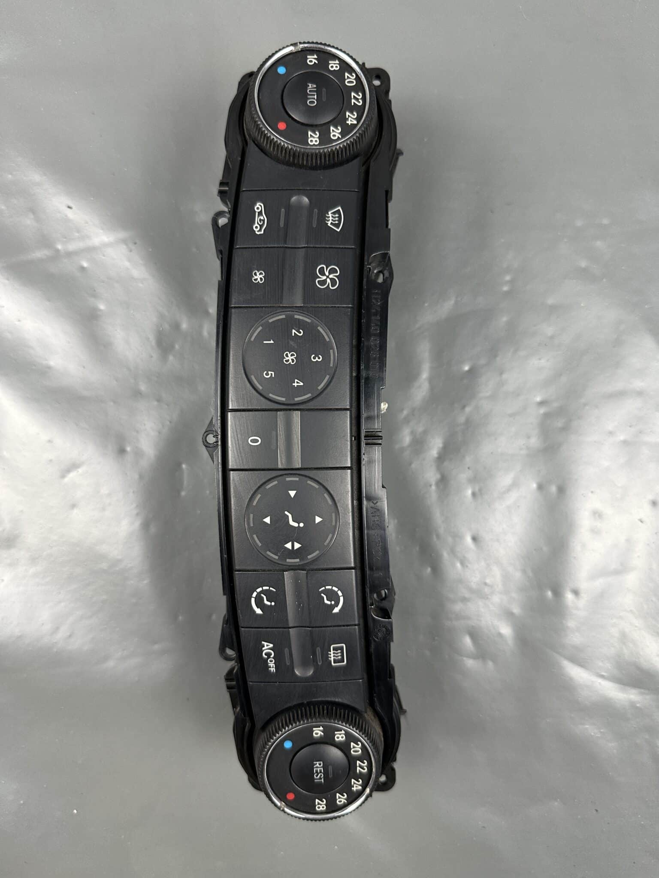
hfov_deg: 56.8
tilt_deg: -89.7
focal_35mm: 24
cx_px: 330
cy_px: 439
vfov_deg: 71.6
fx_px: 609
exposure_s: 1/100
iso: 200
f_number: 1.78
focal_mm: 6.86
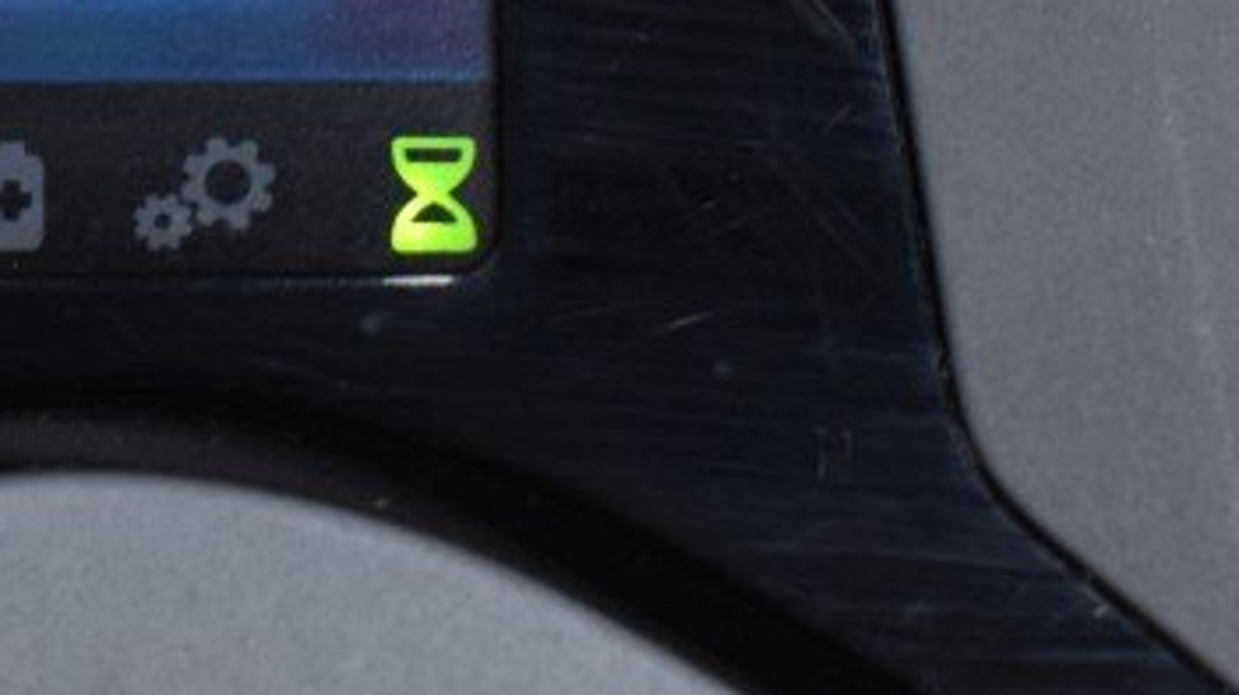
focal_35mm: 172
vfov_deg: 7.0
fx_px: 5648
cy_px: 71
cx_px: 127
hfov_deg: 12.4
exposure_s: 1/60
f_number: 4.5
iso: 1000
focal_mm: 32
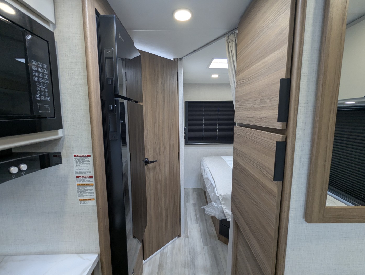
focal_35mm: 16
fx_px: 169
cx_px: 182
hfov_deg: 94.4
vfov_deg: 78.2
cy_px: 138
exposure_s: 1/60
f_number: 2.2
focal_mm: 2.35
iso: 107
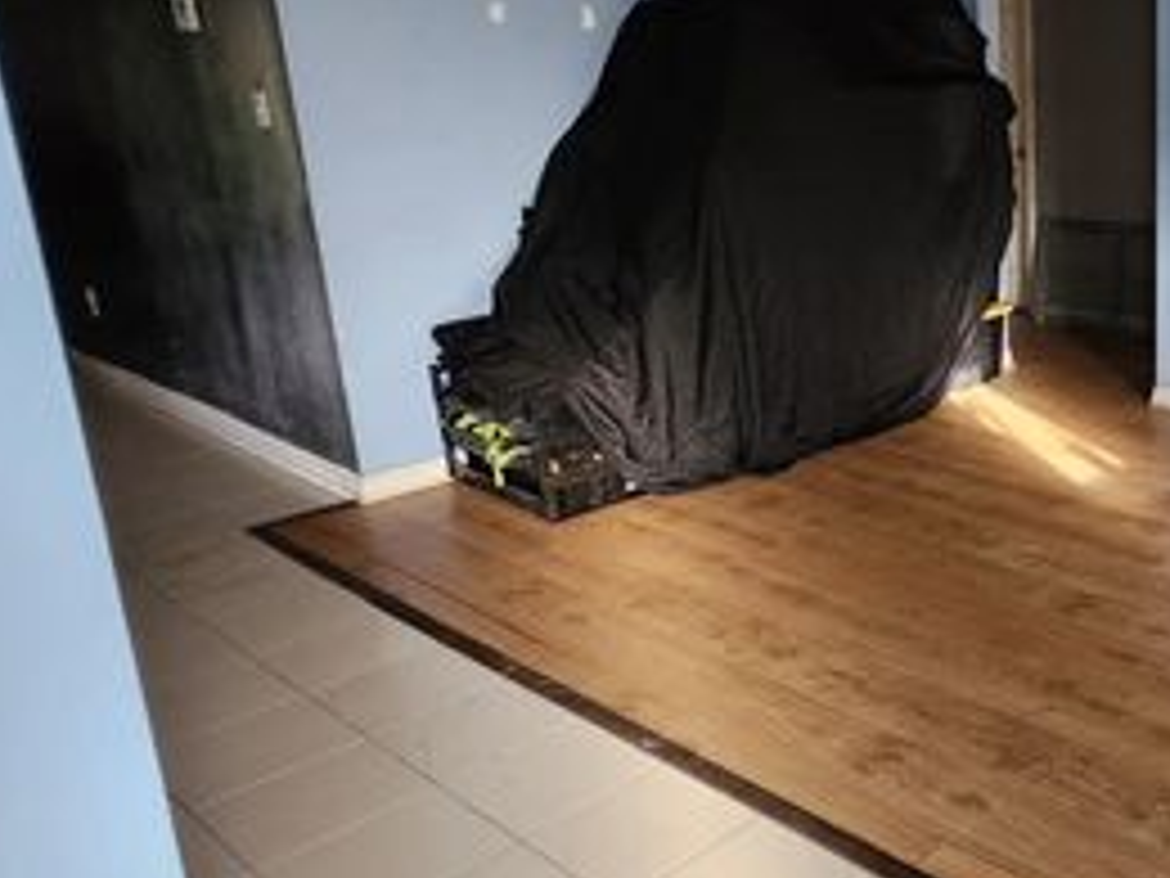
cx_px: 1192
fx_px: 1082
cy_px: 351
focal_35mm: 32
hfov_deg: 46.6
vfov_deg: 43.9
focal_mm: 1.74
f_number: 2.2
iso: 400
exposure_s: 1/60
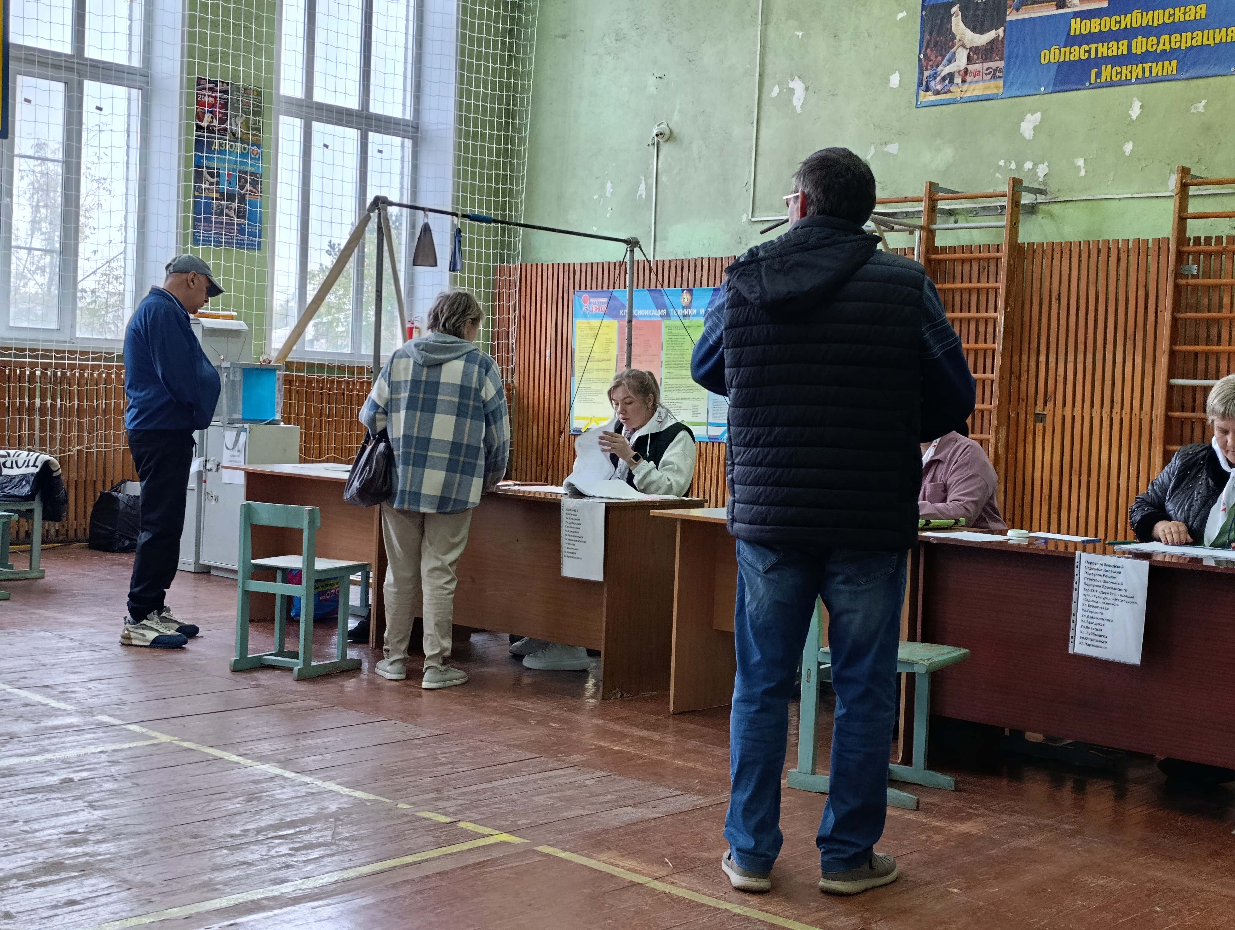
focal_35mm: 46
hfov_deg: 41.2
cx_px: 618
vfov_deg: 31.6
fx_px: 1643
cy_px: 465
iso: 445
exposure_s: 1/100
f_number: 1.65
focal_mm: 6.11
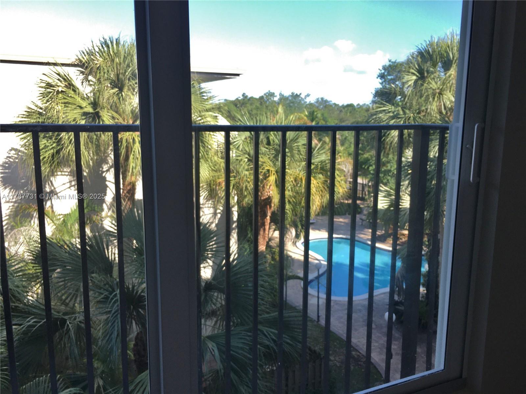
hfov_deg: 61.7
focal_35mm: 29
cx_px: 263
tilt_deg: -9.5
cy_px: 197
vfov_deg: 48.2
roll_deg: -0.7
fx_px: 441
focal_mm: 4.15
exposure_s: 1/319
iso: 25
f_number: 2.2
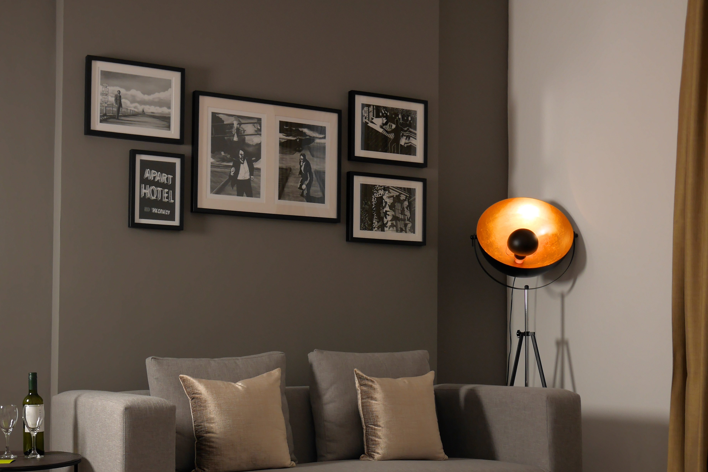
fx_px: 1023
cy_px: 329
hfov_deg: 38.1
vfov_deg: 25.8
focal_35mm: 52
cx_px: 287
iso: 200
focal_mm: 20
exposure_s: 1/100
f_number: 5.6
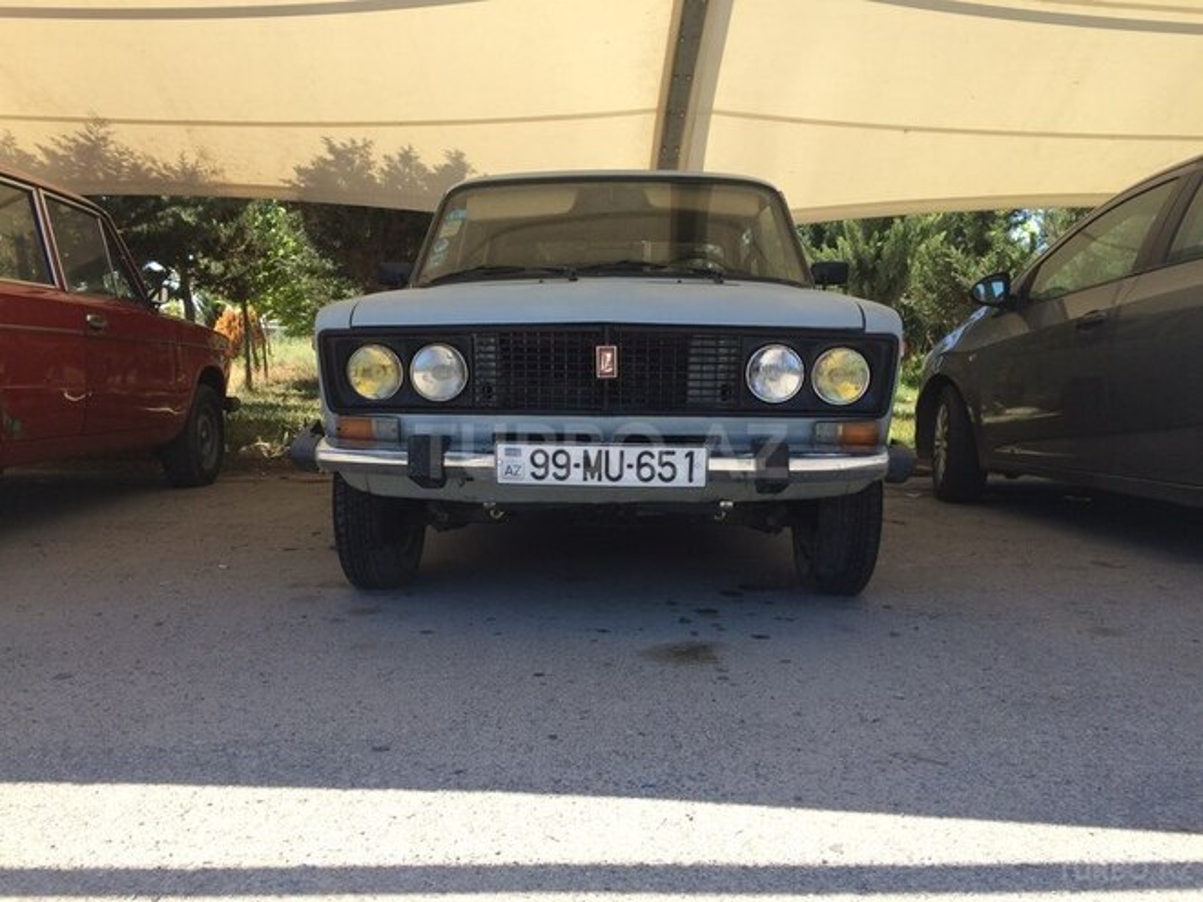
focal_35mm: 29
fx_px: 1008
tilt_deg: -4.8
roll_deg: +0.2
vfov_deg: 48.2
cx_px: 602
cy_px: 451
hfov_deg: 61.7
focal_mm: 4.15
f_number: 2.2
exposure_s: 1/774
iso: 32
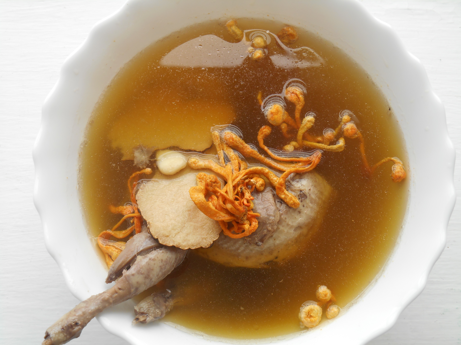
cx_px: 230
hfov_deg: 31.7
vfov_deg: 24.0
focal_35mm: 61
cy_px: 172
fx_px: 812
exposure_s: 1/80
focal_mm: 10.9
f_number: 4.4
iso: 80
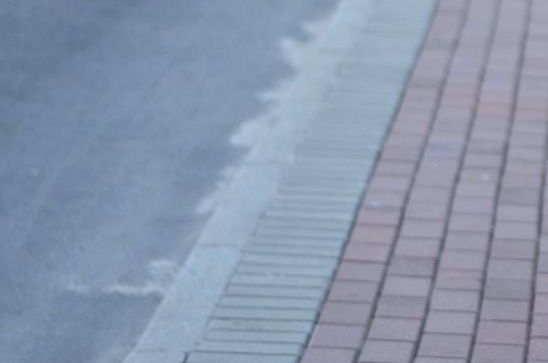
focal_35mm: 217
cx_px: 710
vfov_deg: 6.3
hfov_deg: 9.3
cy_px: -21
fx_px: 3296
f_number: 1.8
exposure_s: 1/500
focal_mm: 50
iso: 100
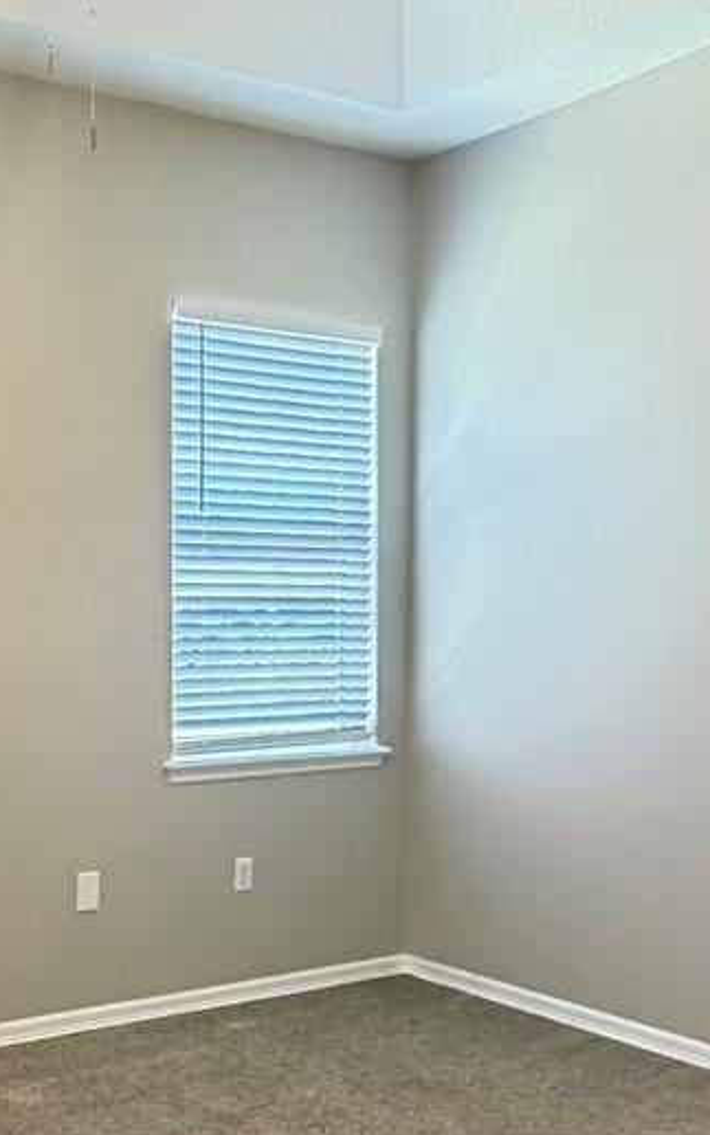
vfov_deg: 43.3
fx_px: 1423
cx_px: 132
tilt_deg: -1.0
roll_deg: +0.0
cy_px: 682
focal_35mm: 46
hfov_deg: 27.4
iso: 500
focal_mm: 2.22
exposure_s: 1/60
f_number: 2.2
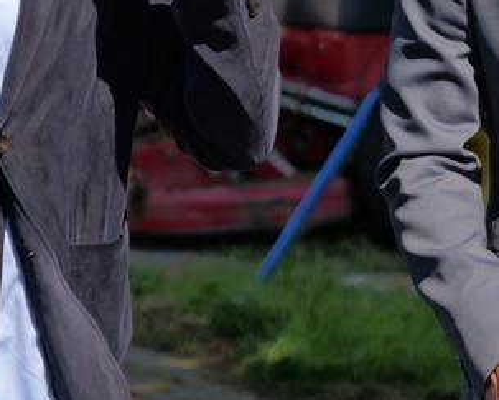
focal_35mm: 390
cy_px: 117
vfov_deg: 4.0
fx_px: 5765
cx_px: 288
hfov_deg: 5.0
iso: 100
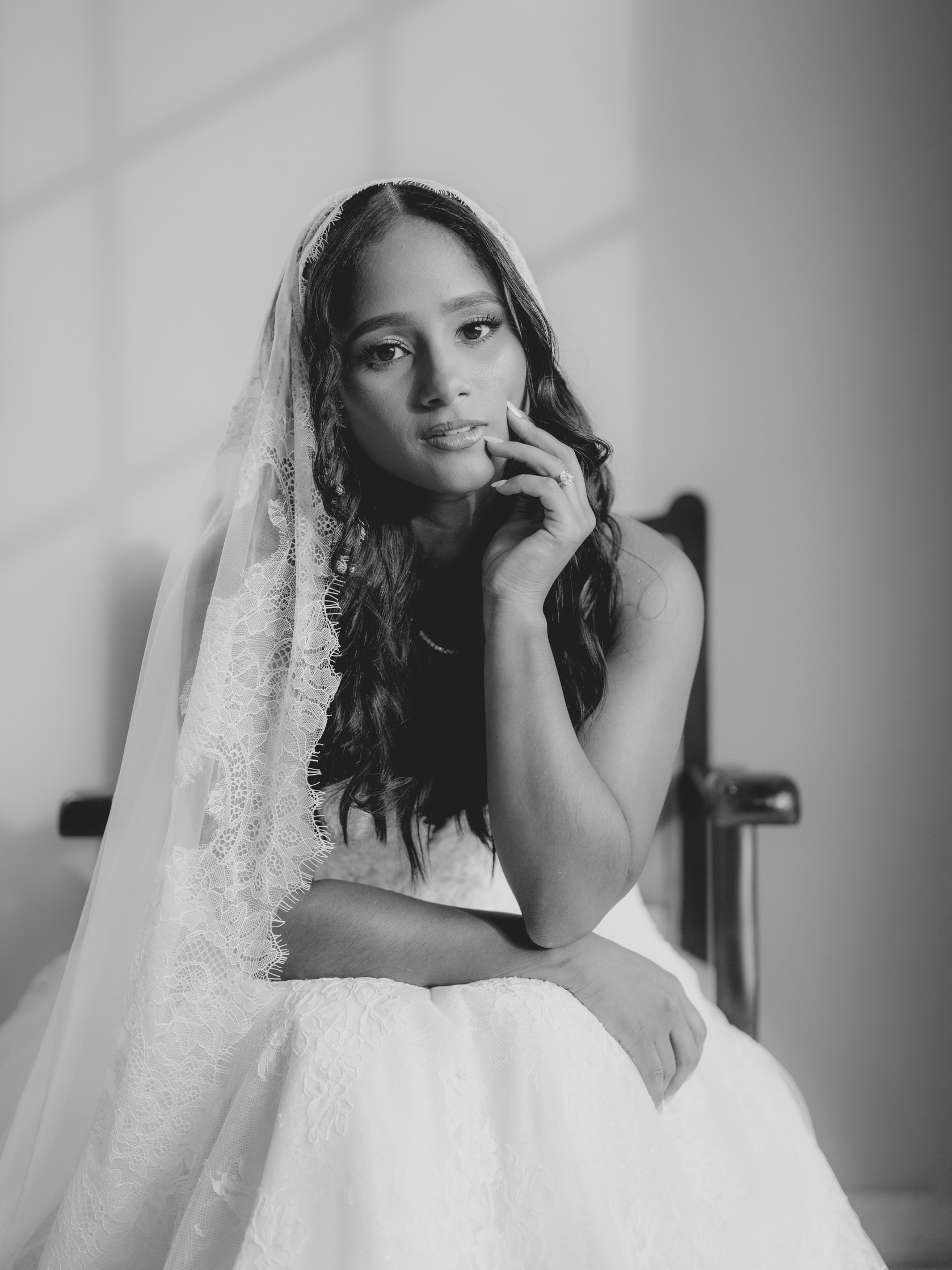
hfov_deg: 26.6
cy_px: 640
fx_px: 2017
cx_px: 476
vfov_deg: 34.9
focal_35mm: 55
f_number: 1.8
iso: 320
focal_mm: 50
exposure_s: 1/500
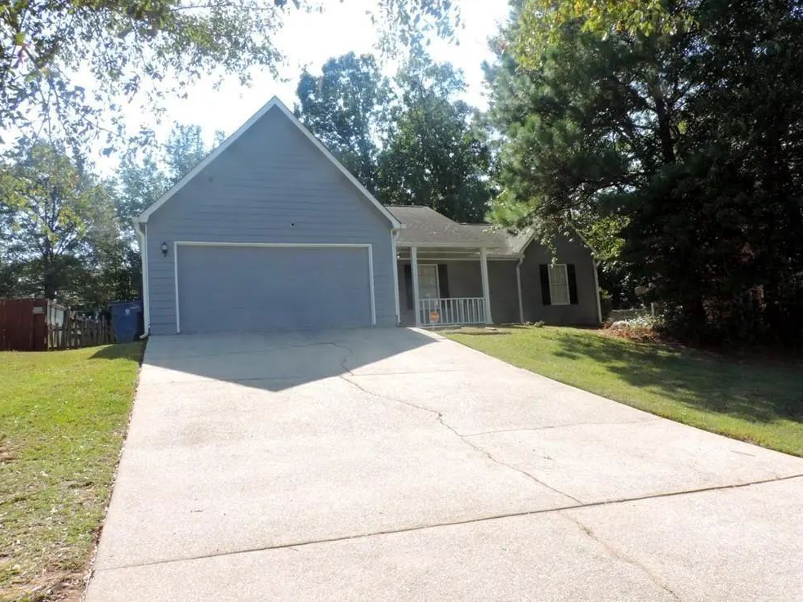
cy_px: 302
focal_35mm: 25
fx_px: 580
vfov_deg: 54.9
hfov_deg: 69.4
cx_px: 414
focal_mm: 4.3
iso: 80
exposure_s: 1/60
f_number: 8.3
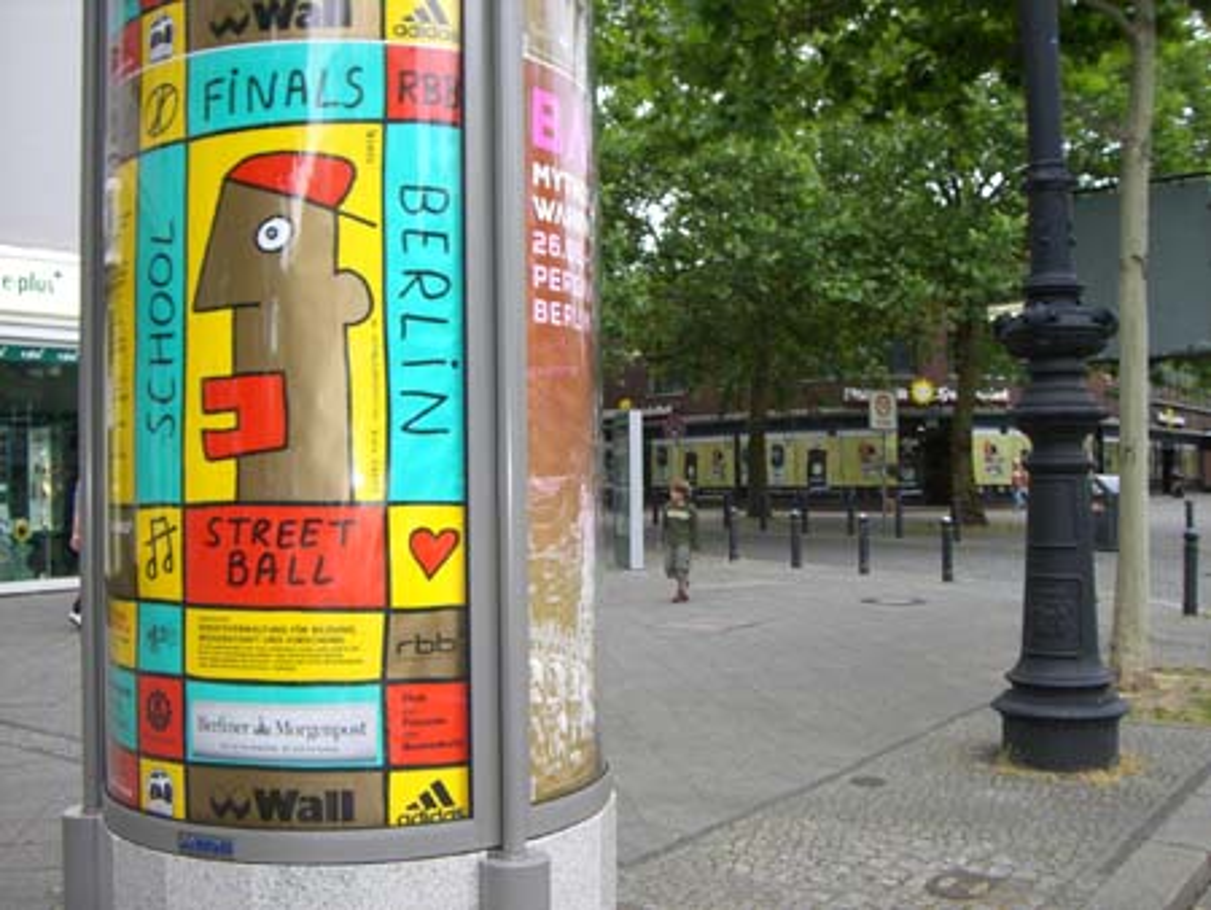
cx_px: 606
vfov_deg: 37.8
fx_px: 1330
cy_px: 455
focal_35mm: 38
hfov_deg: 49.0
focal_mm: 6.2
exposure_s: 1/125
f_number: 2.7
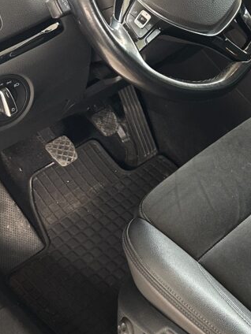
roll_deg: -0.5
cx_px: 249
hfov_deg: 23.4
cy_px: 113
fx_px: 580
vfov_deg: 31.9
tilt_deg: -35.3
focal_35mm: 60
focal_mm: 6.86
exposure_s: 1/64
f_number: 1.78
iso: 250
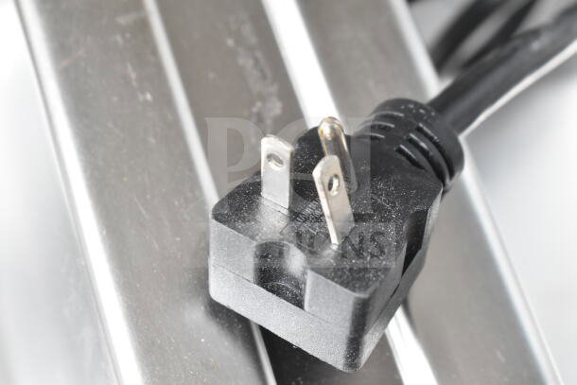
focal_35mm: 82
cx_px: 288
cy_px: 192
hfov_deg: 24.6
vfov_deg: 16.6
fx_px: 1323
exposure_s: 1/160
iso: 1600
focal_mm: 55
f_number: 6.3
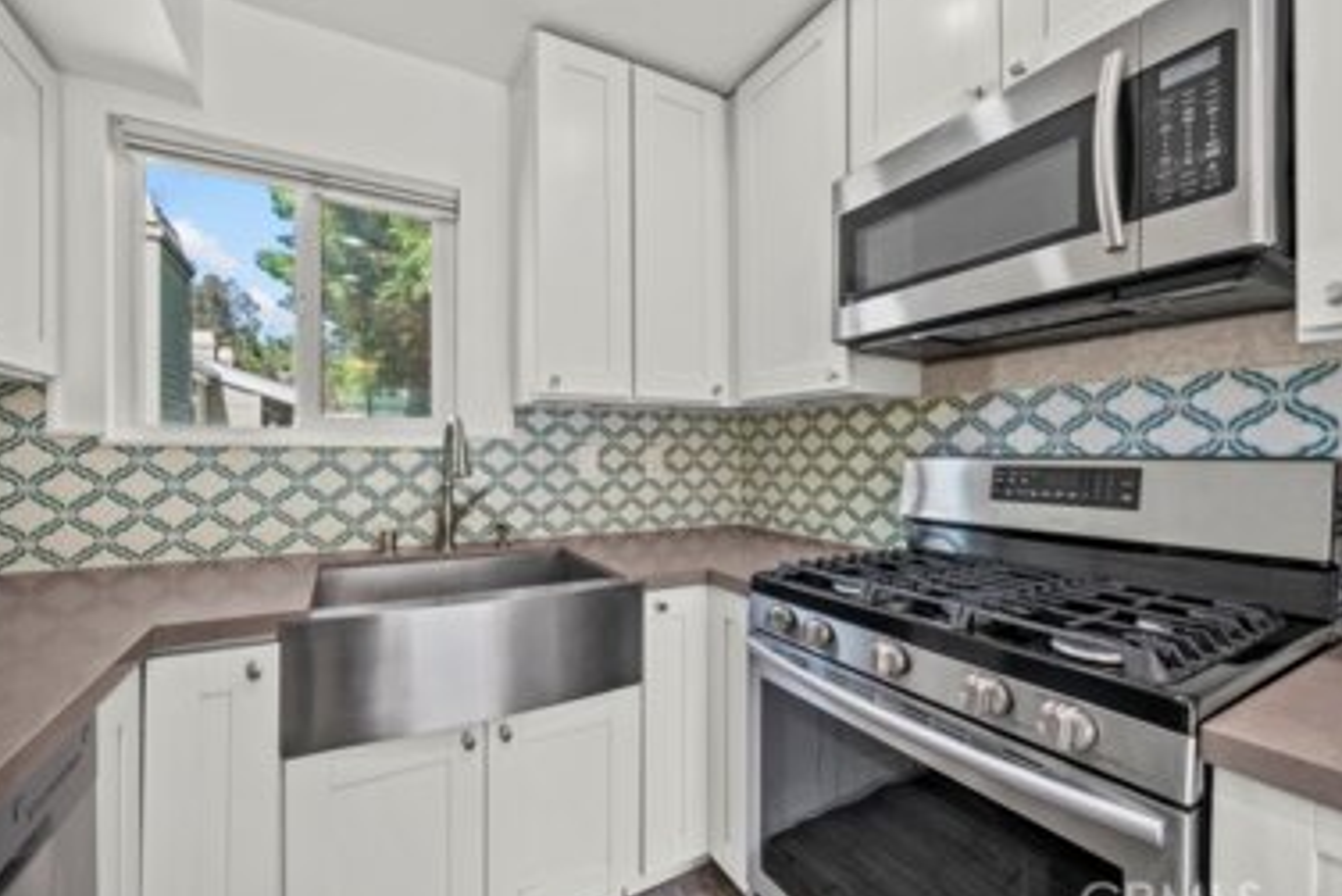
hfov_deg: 104.2
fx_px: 522
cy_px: 453
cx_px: 641
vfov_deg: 81.3
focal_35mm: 14
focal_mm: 13
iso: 250
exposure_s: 1/3
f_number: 9
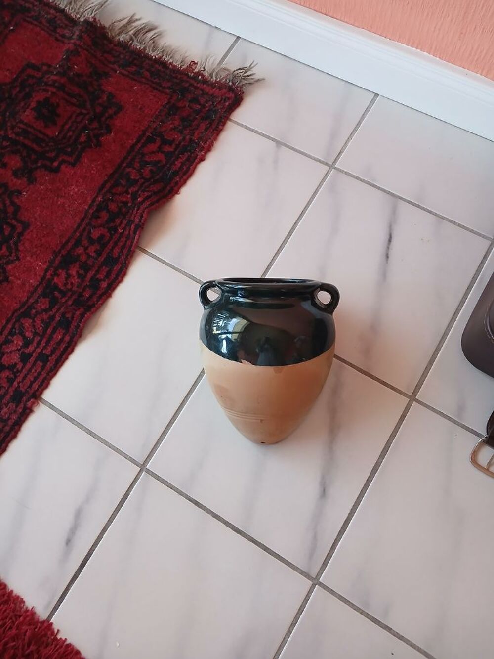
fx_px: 514
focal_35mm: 27
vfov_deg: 65.3
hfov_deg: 51.4
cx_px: 247
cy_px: 330
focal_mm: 3.98
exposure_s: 1/50
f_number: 1.8
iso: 250
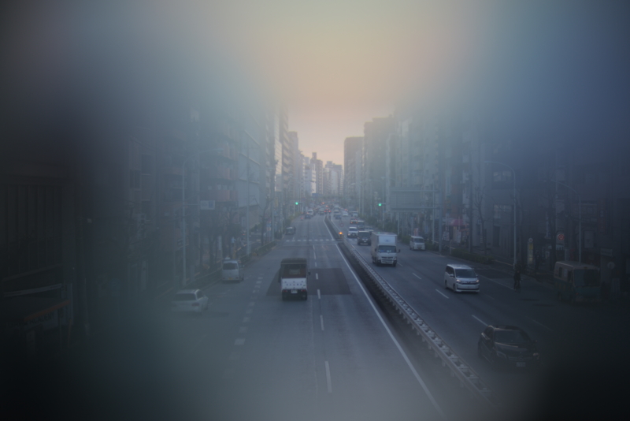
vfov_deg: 27.0
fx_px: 875
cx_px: 315
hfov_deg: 39.6
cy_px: 210
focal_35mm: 50
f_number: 1.4
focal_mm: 50
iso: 100
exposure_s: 1/2000
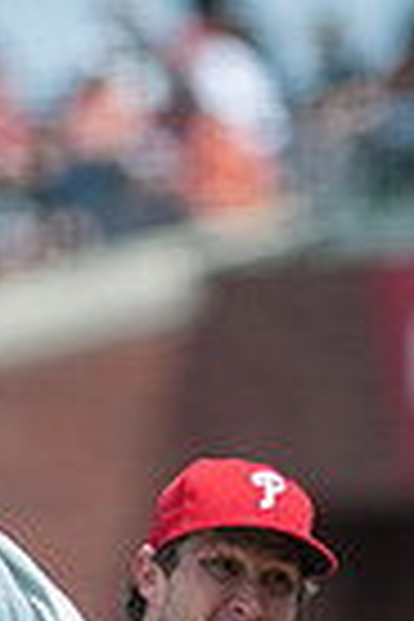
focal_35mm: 977
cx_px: -40
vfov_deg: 2.1
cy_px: 976
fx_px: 16852
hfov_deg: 1.4
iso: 320
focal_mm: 300
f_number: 2.8
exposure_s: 1/3200
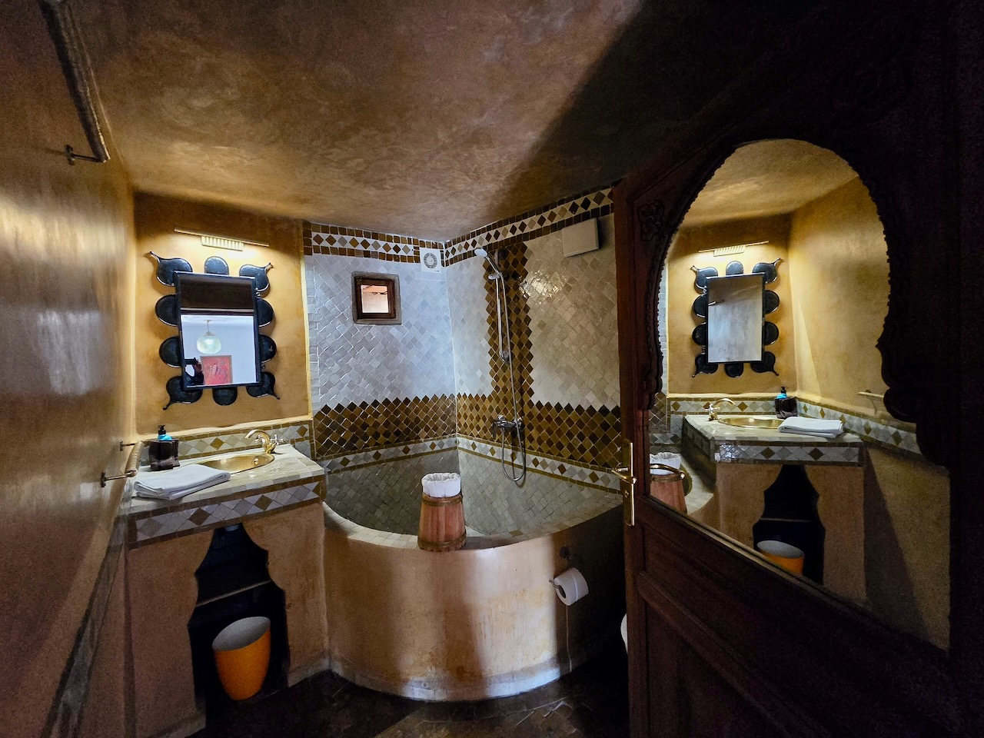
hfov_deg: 106.2
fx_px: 370
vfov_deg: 89.9
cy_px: 369
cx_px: 492
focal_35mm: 13
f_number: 2.2
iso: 1250
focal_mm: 1.7
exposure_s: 1/50
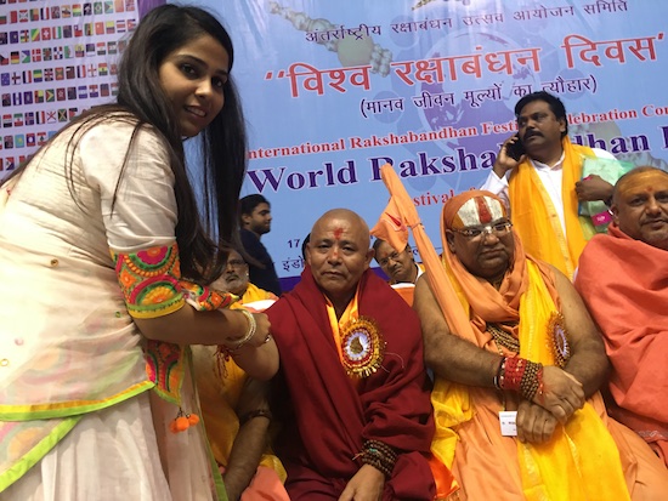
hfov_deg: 61.6
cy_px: 250
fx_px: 560
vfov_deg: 48.3
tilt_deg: +4.6
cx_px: 334
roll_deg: +12.6
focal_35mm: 29
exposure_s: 1/17
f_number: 2.2
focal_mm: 4.15
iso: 80
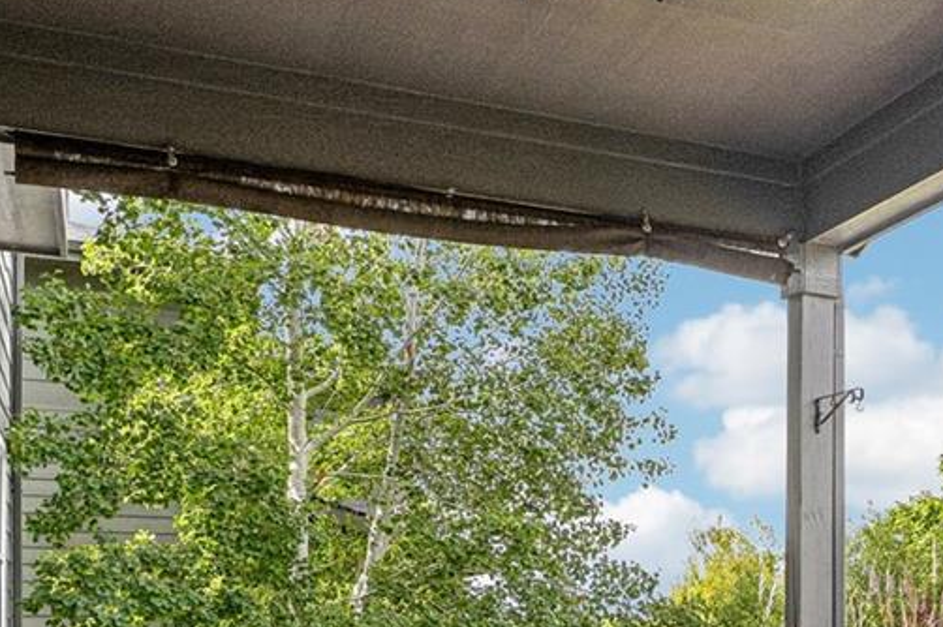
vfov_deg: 24.6
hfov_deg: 32.7
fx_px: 1377
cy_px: 614
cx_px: 1059
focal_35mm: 53
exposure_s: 1/250
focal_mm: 11
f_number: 8
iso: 100
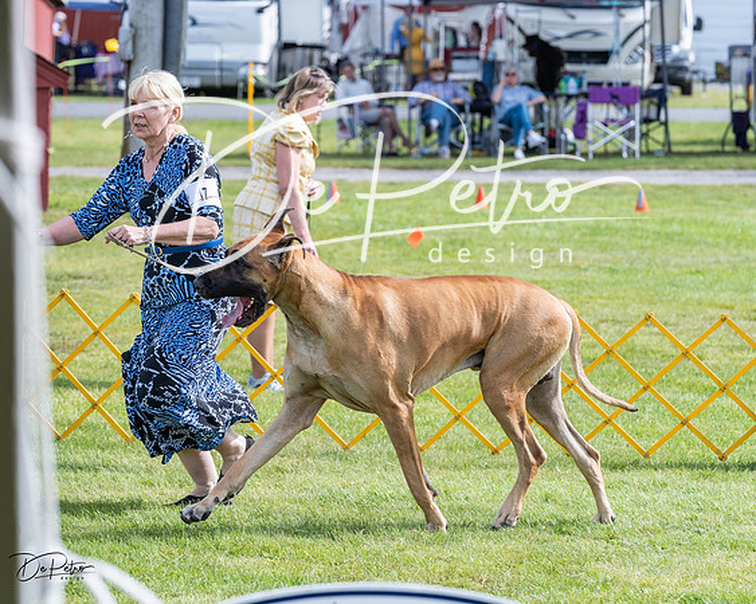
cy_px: 263
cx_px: 319
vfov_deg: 8.6
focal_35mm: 181
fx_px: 4038
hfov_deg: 10.7
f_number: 5.6
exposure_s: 1/1250
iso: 500
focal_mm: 142
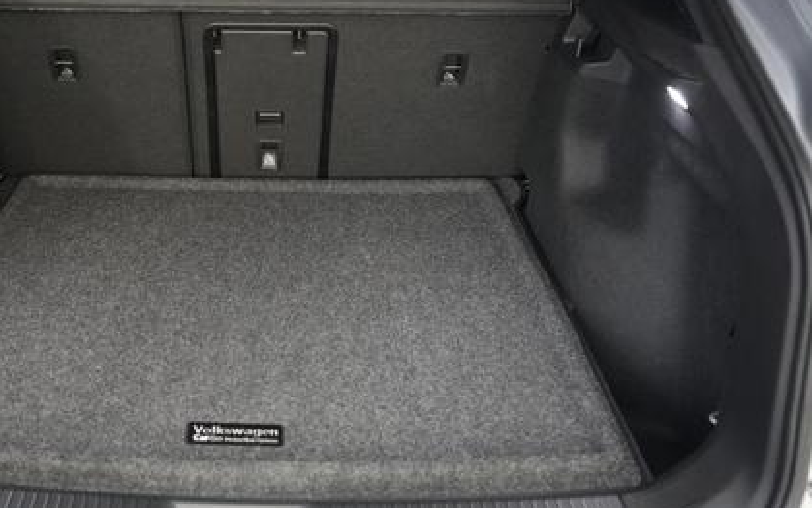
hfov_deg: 46.1
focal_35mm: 42
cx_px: 244
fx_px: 930
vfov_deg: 30.5
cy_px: 204
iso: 8000
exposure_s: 1/160
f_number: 2.8
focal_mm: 27
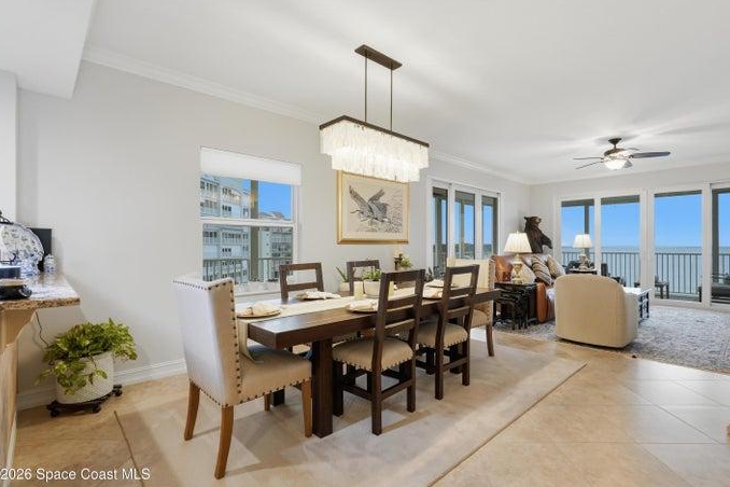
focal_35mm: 18
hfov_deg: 91.5
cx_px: 376
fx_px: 355
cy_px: 239
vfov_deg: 68.8
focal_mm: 16.5
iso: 3200
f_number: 8
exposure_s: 1/1250
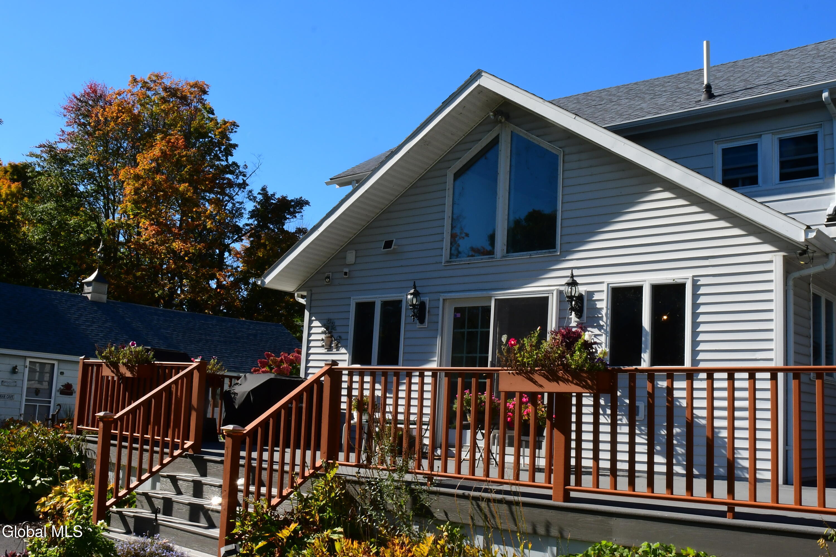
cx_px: 418
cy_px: 278
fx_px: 836
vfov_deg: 36.9
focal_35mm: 36
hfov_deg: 53.1
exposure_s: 1/160
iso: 500
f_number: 20
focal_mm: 18
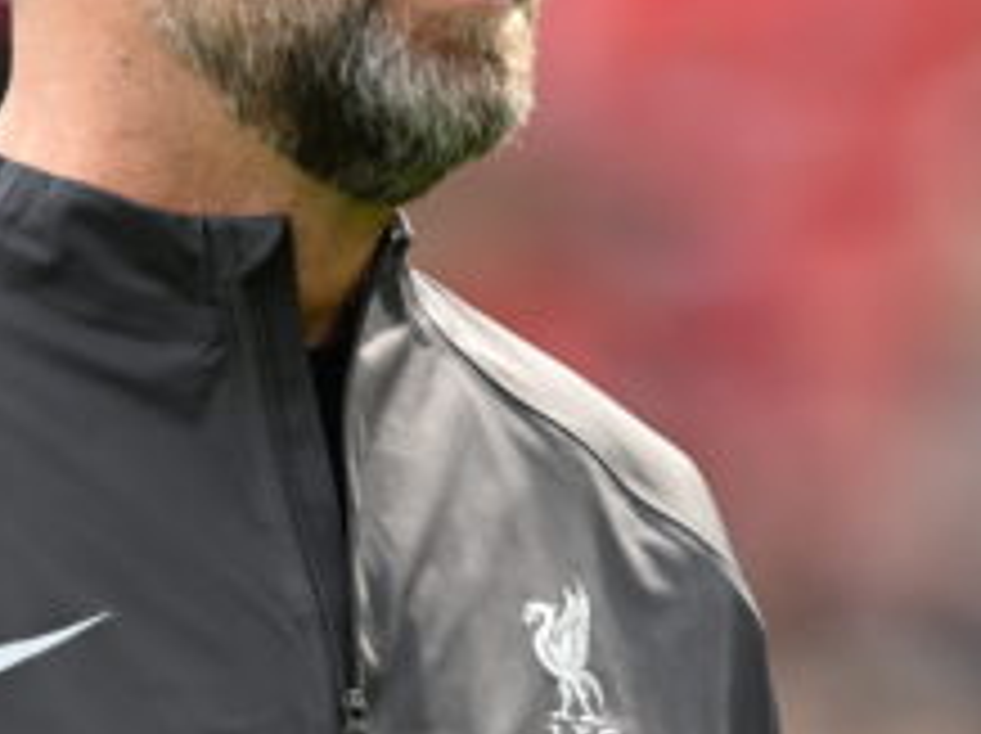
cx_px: 225
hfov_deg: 1.5
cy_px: 315
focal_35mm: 1324
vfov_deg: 1.1
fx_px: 37480
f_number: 4.5
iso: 1000
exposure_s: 1/1600
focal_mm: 400
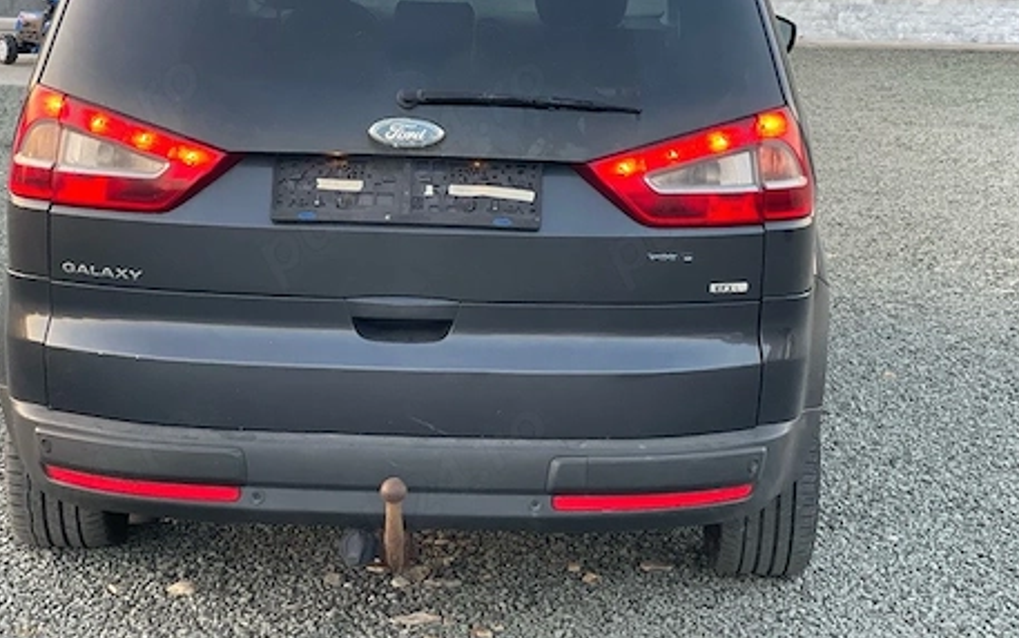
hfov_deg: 23.3
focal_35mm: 89
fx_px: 2473
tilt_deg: -8.0
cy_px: 178
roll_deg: -2.6
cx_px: 491
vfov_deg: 14.7
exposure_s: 1/121
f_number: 2.2
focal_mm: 7.5
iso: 200
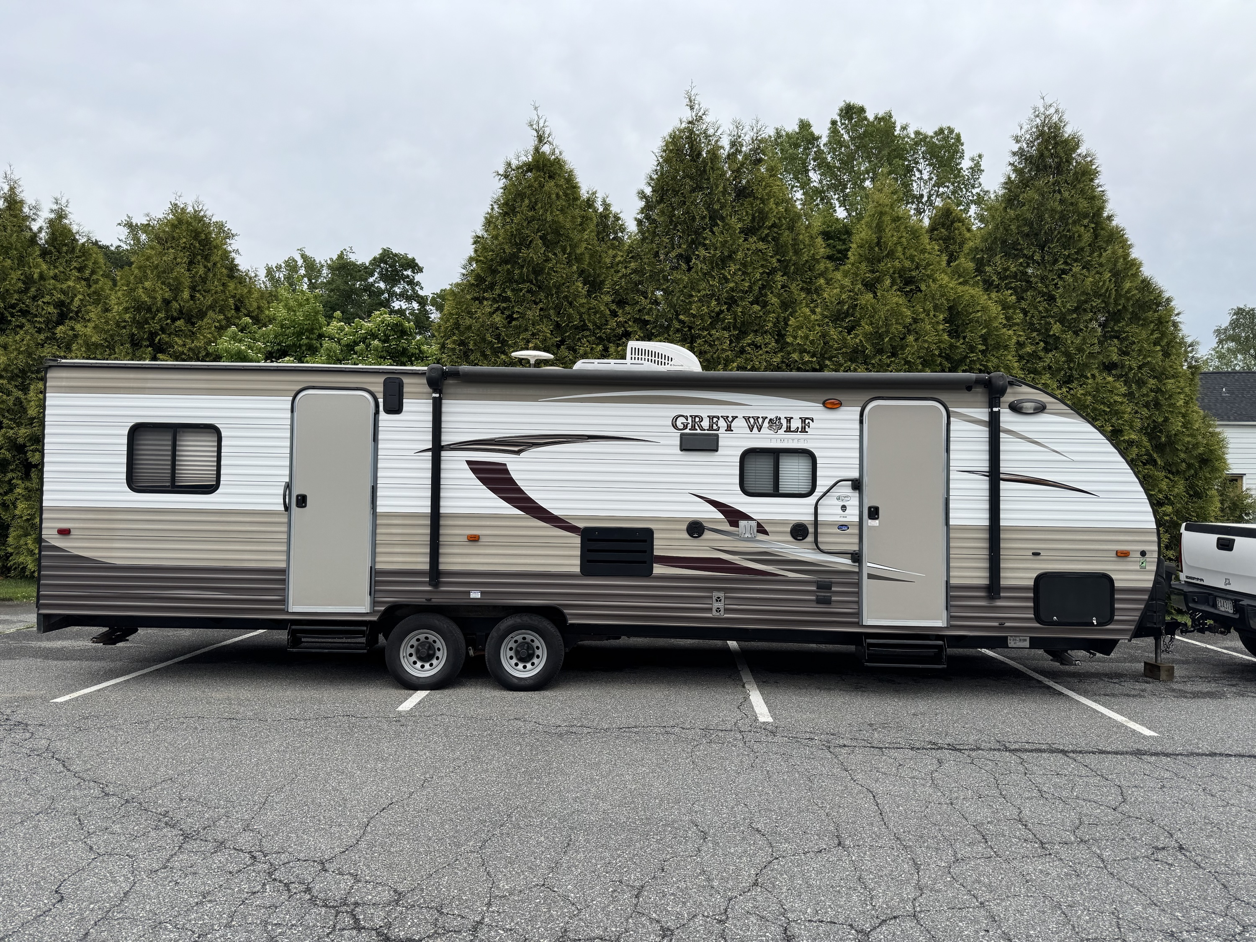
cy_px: 471
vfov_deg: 56.8
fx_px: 871
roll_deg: -0.8
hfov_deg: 71.6
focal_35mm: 24
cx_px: 628
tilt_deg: +0.5
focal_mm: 6.76
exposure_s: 1/3247
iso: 80
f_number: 1.78
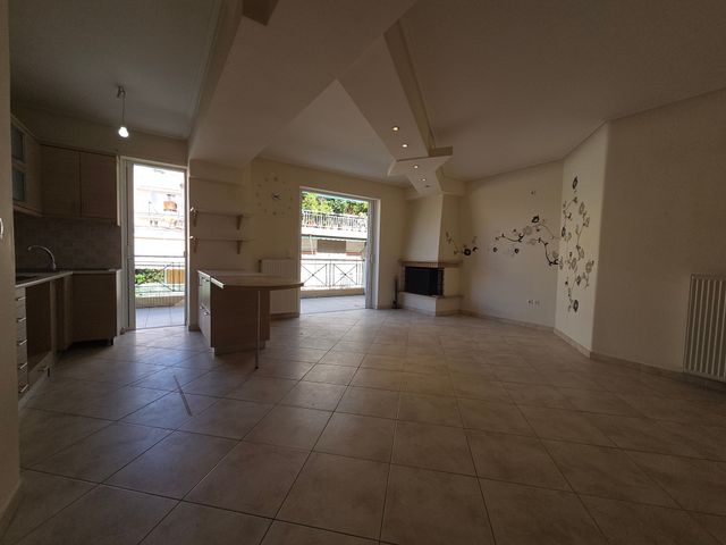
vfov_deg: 89.9
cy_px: 272
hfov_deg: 106.2
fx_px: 273
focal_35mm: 13
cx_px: 363
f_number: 2.2
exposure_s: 1/326
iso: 50
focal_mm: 2.2
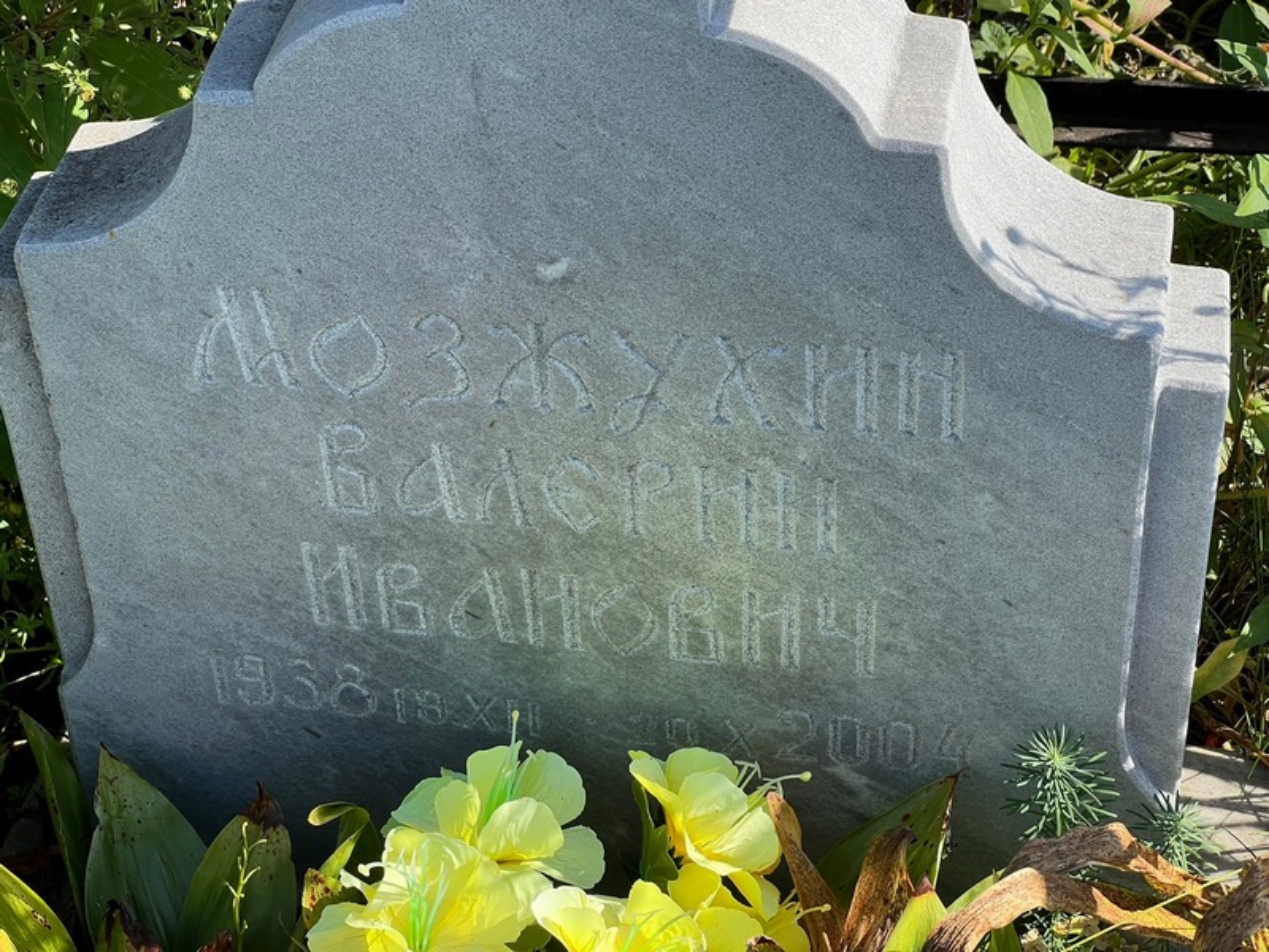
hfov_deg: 25.3
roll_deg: +5.0
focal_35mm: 77
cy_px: 476
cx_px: 634
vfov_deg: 19.1
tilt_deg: -40.6
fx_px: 2823
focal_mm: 9
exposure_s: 1/235
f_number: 2.8
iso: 32
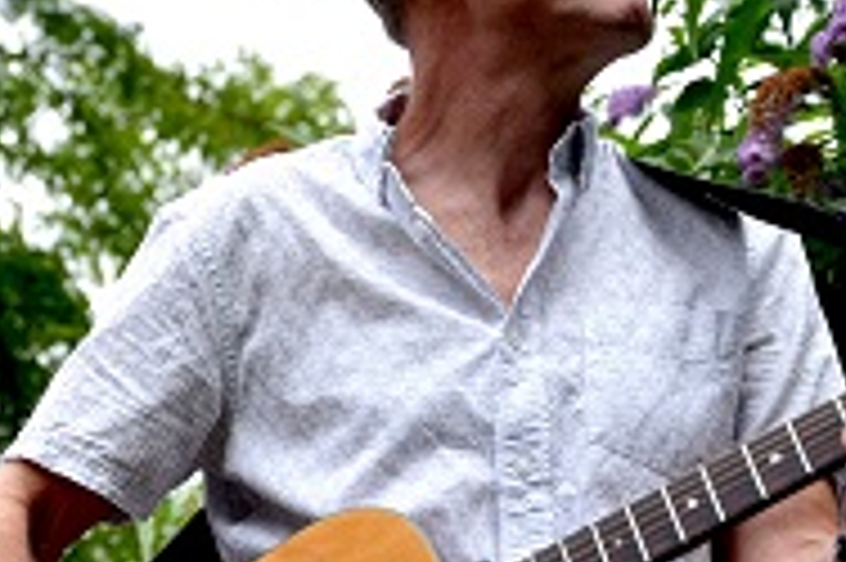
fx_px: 4344
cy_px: 207
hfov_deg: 11.0
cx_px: -36
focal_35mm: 185
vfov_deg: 7.4
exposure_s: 1/125
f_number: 5.6
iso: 140
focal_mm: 58
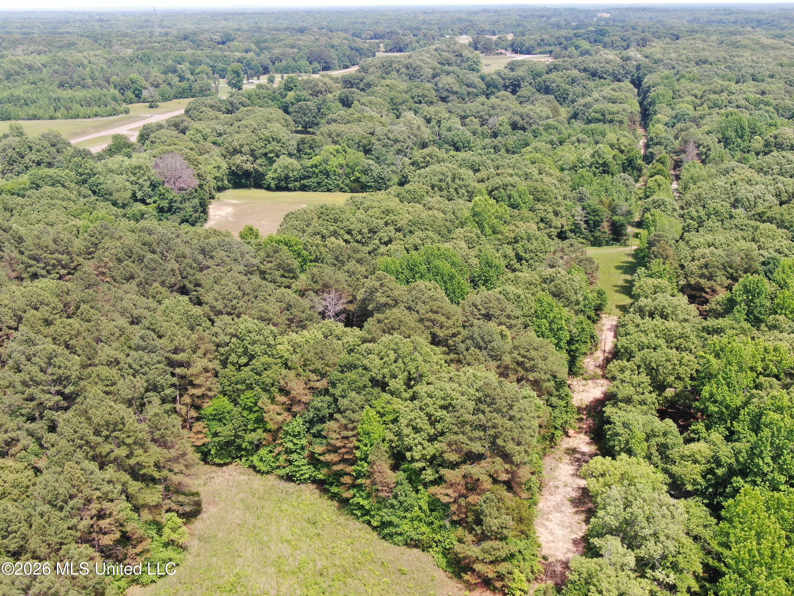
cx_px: 397
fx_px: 895
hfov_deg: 47.9
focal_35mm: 39
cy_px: 298
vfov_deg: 36.8
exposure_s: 1/320
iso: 100
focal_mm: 6.63
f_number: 3.4
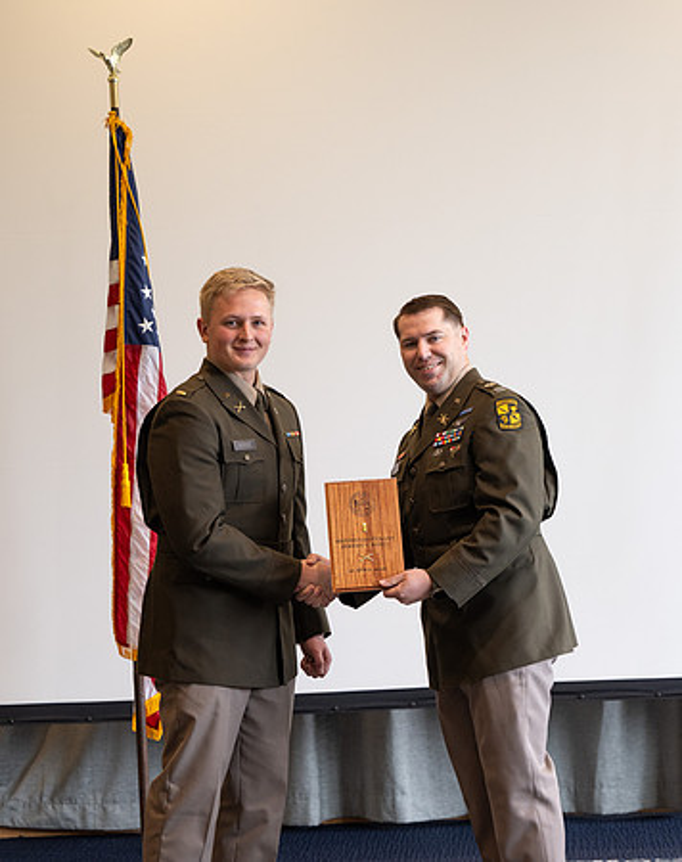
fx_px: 2514
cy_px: 431
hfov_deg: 15.4
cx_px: 548
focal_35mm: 99
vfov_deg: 19.5
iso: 500
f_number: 2.8
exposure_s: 1/200
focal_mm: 70
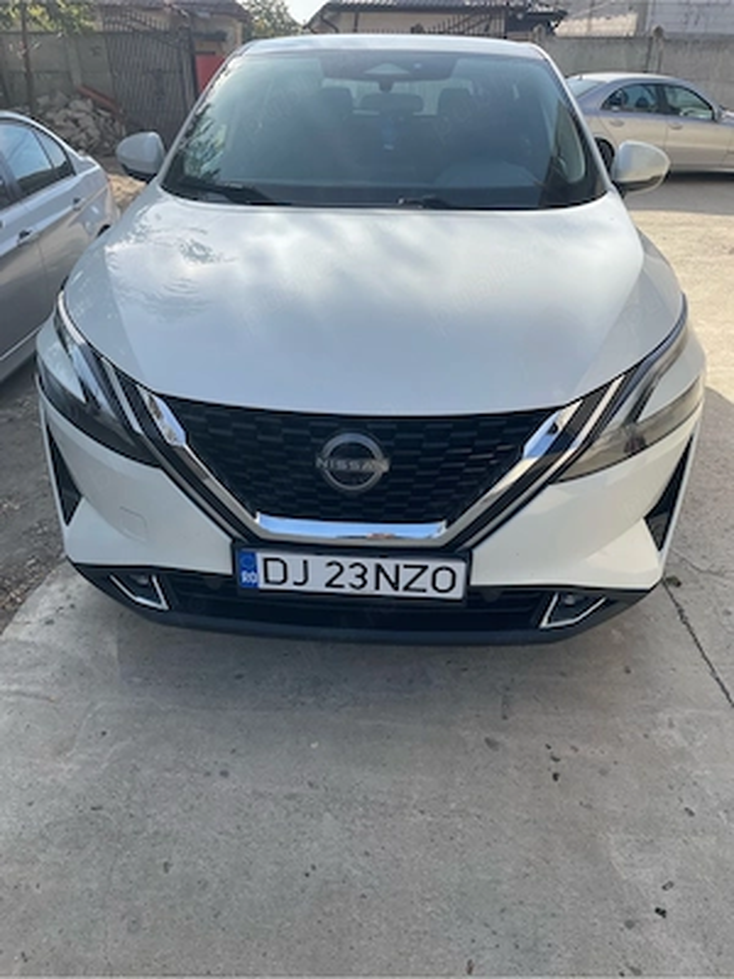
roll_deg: +0.2
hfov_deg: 53.1
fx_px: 735
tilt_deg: -31.5
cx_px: 367
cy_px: 490
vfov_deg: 67.3
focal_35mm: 26
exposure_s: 1/1742
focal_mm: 4.2
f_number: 1.6
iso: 32
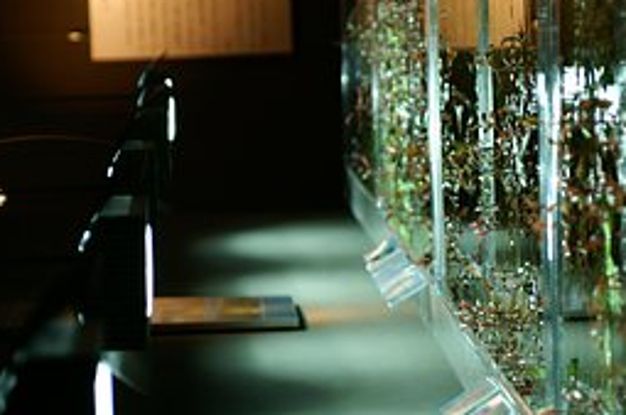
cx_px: 459
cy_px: 165
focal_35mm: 181
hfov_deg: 11.4
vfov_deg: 7.6
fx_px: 3141
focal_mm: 60
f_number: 3.2
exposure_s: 1/160
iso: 400
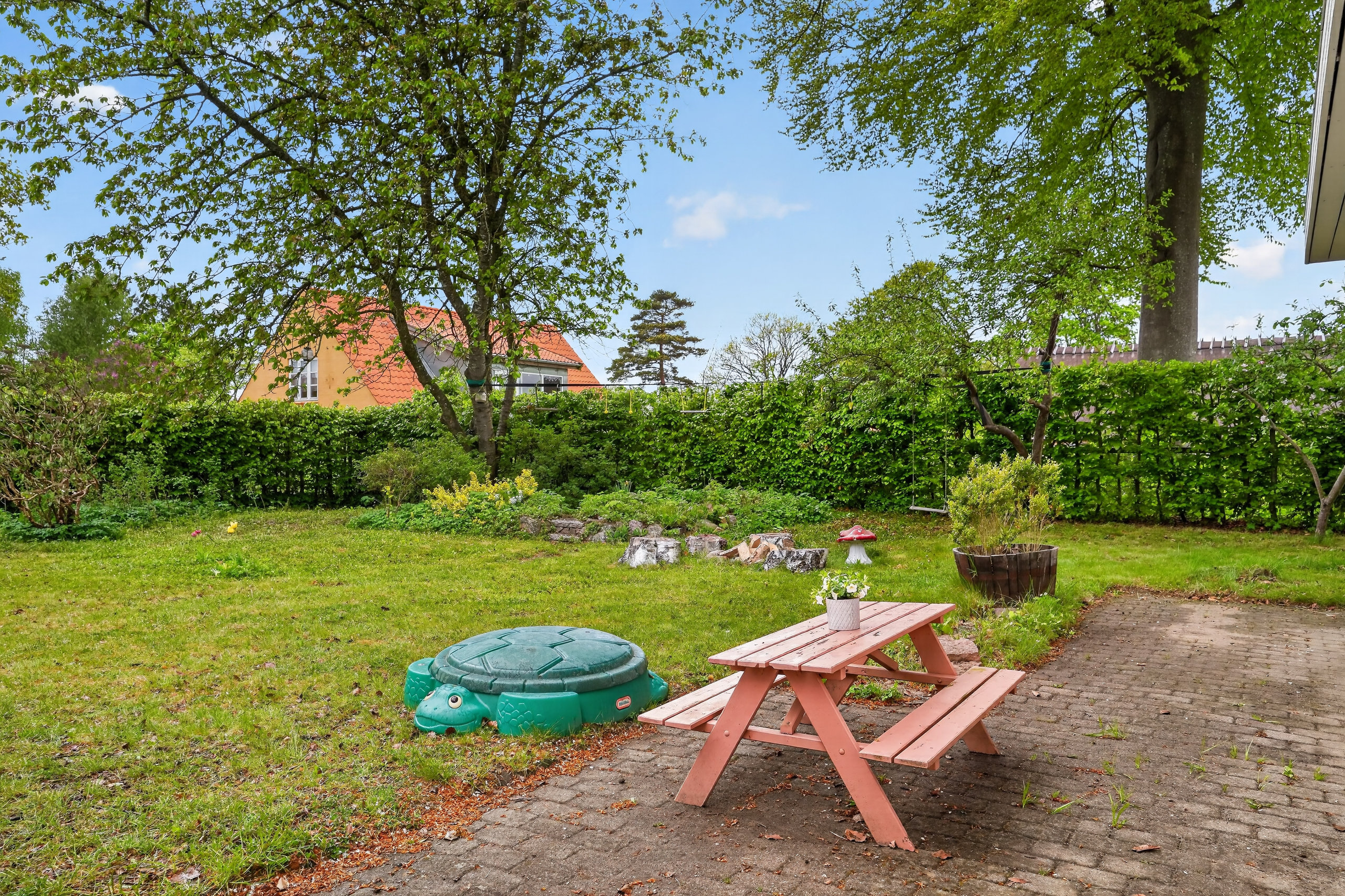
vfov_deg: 49.5
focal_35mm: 26
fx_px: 971
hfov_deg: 69.4
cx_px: 672
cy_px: 448
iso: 400
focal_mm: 26
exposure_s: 1/40
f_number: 8
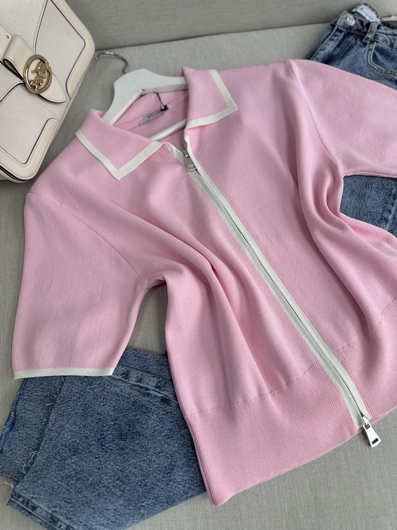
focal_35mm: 24
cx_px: 198
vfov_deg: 71.6
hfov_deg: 56.8
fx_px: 367
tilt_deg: -70.4
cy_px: 265
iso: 64
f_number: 1.78
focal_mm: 6.86
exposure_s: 1/230
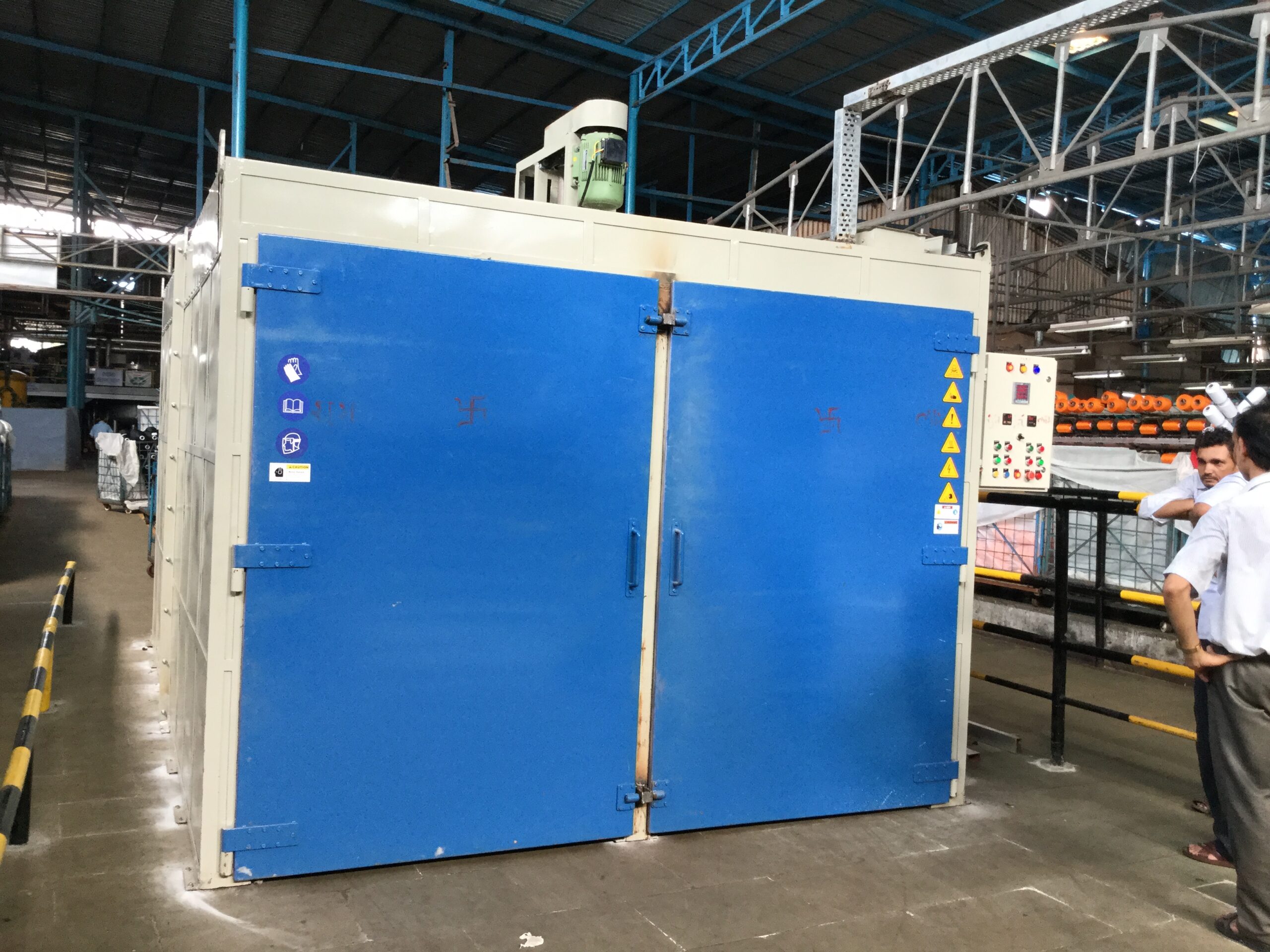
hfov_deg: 58.4
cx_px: 635
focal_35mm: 31
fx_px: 1137
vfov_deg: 45.4
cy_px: 476
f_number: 2.4
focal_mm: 3.3
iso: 25
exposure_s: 1/30
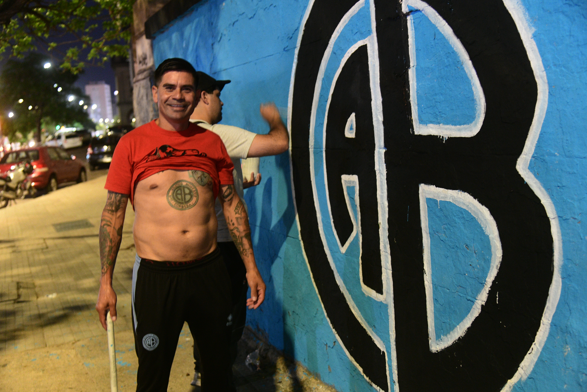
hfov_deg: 48.5
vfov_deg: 33.4
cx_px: 294
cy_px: 196
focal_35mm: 40
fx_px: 652
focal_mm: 40
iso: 3200
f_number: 4
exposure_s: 1/8
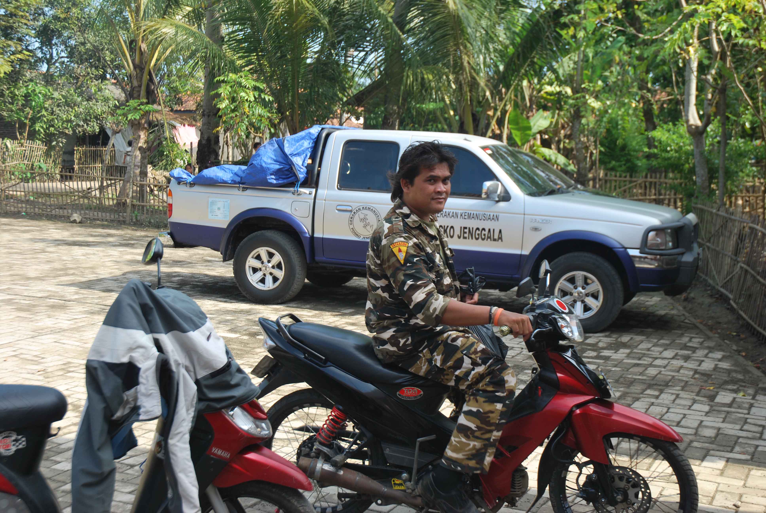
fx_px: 991
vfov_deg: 29.0
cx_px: 383
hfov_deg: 42.3
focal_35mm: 46
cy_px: 256
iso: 100
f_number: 5.6
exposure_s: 1/125
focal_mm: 31
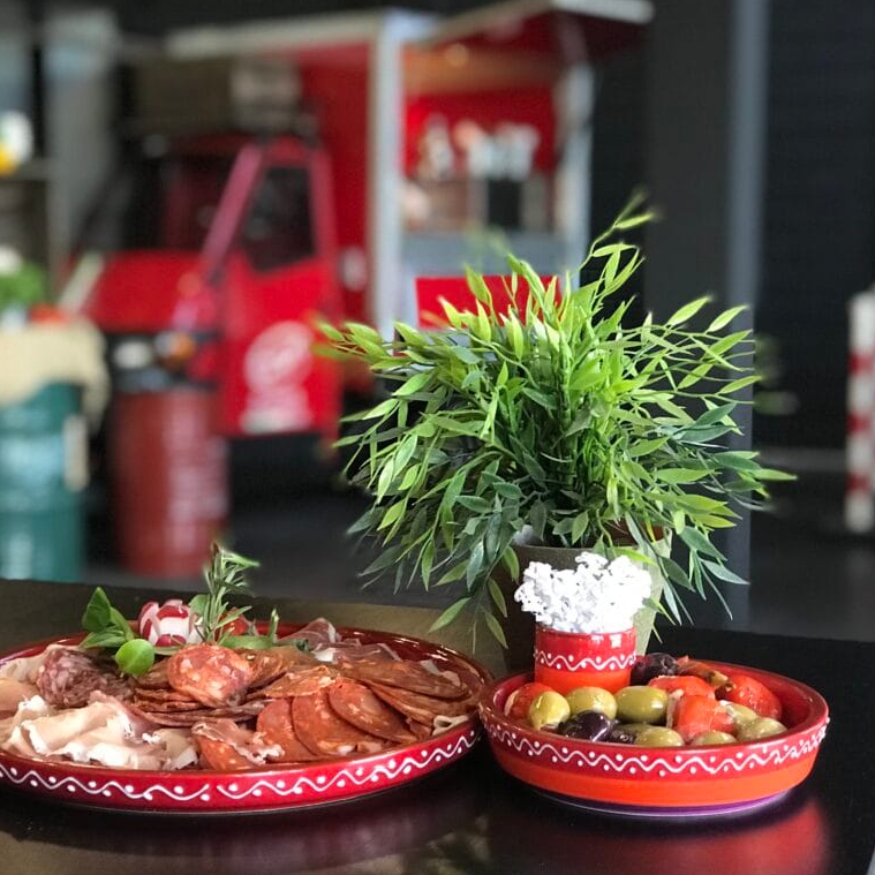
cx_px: 309
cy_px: 438
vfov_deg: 25.4
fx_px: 1945
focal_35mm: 68
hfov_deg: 25.3
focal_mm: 6.6
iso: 500
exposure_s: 1/50
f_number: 2.8
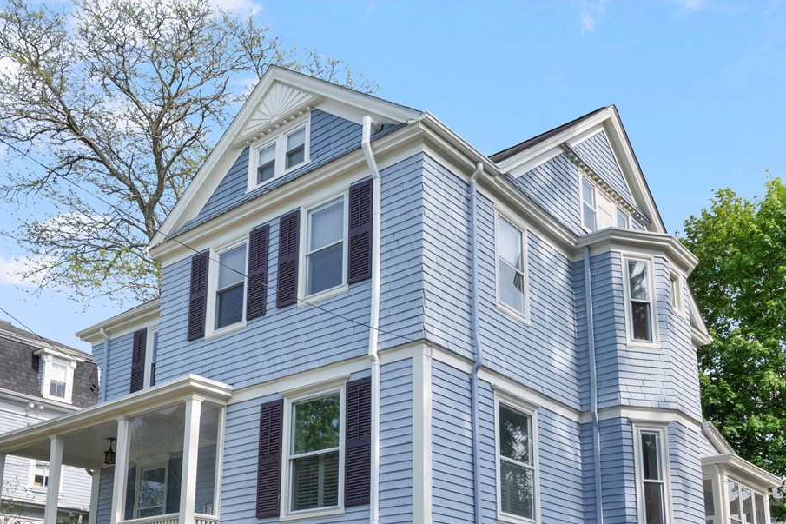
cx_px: 372
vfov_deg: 36.7
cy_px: 310
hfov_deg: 53.1
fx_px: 786
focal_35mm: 36
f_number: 14
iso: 400
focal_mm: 20
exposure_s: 1/200
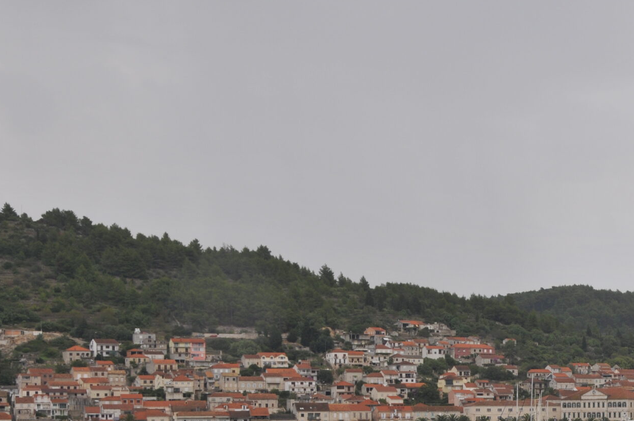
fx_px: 1566
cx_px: 621
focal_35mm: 89
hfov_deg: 22.1
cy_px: 376
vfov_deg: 15.2
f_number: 8
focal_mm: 29
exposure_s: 1/250
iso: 200
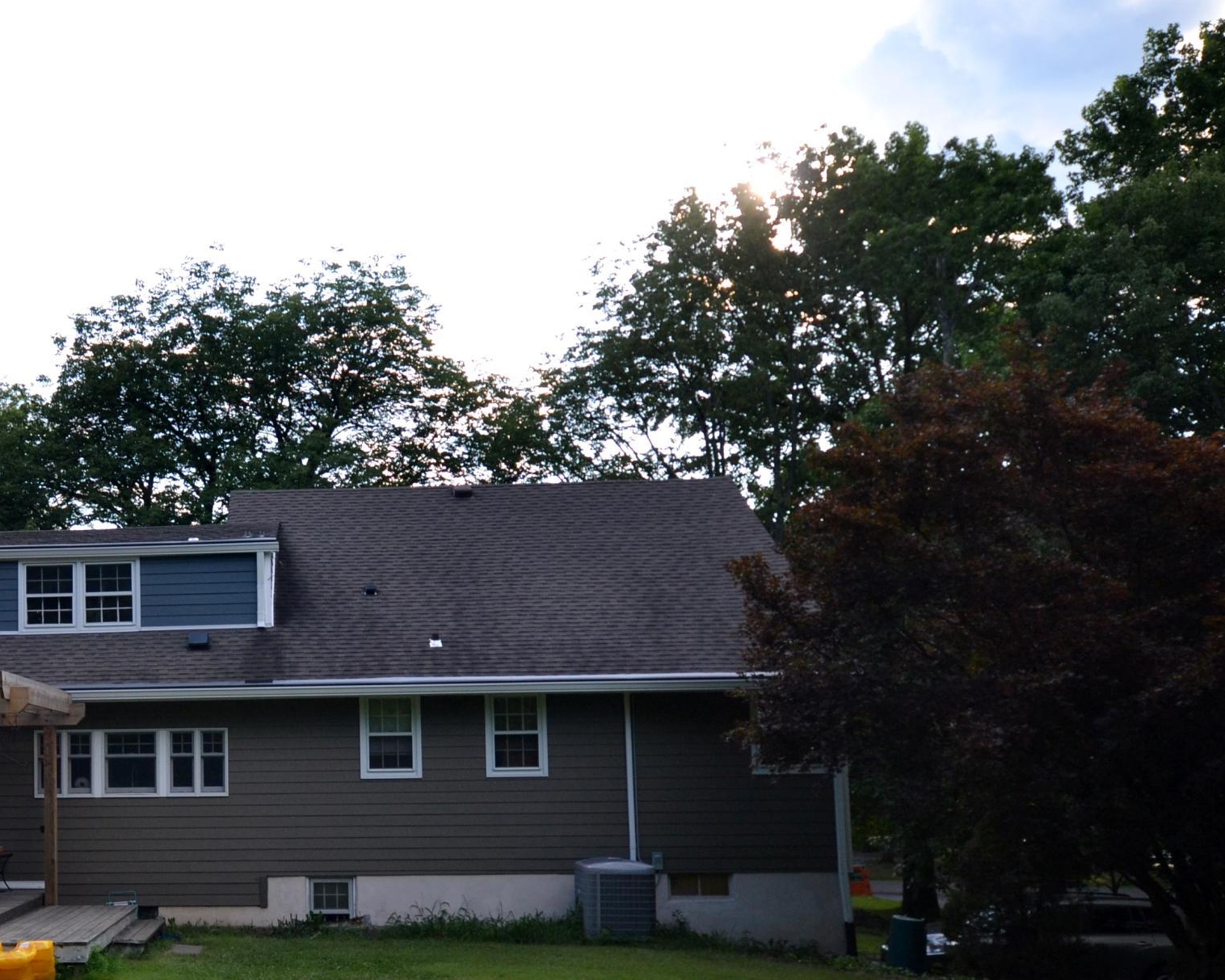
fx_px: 1414
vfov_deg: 37.8
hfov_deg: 43.5
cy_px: 664
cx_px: 163
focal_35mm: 39
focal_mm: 14
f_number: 5.6
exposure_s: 1/125
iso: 220
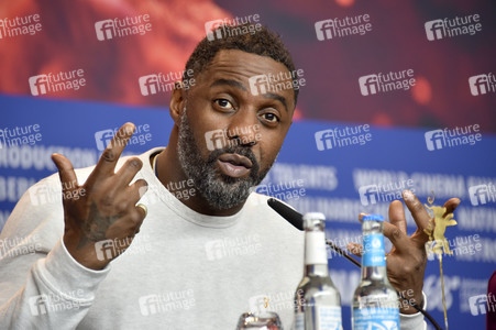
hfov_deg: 6.9
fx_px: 4130
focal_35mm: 300
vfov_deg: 4.6
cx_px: 248
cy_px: 165
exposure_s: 1/160
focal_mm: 300
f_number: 5.6
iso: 1000
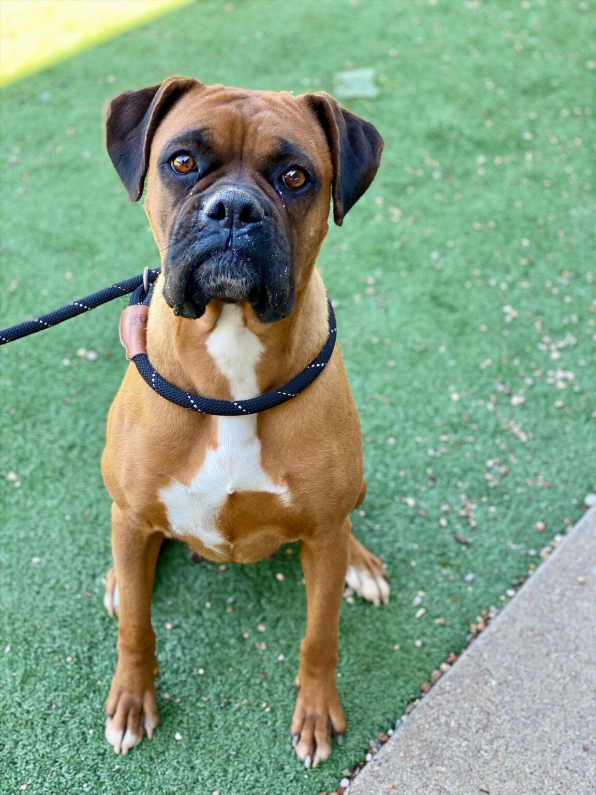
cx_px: 298
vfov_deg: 36.8
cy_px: 398
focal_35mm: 52
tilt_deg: -43.7
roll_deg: -2.1
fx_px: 1194
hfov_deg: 28.0
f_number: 2
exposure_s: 1/122
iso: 64
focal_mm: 6
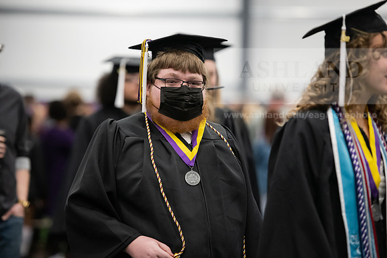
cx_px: 194
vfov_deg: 8.1
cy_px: 129
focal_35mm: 170
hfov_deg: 12.1
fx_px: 1828
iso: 3200
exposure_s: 1/200
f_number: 3.2
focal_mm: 170
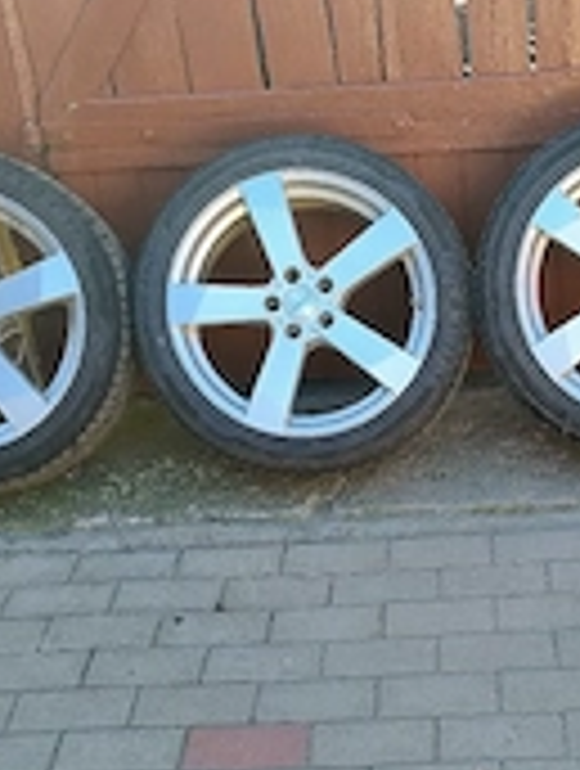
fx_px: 1246
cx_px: 463
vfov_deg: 33.9
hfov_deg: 25.7
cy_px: 527
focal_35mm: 56
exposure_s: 1/123
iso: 100
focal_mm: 5.56
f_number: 1.8
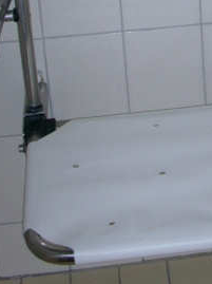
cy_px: -77
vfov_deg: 14.2
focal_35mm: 134
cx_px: 278
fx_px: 1097
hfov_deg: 10.8
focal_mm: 6.7
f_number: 2.9
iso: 70
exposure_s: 1/64
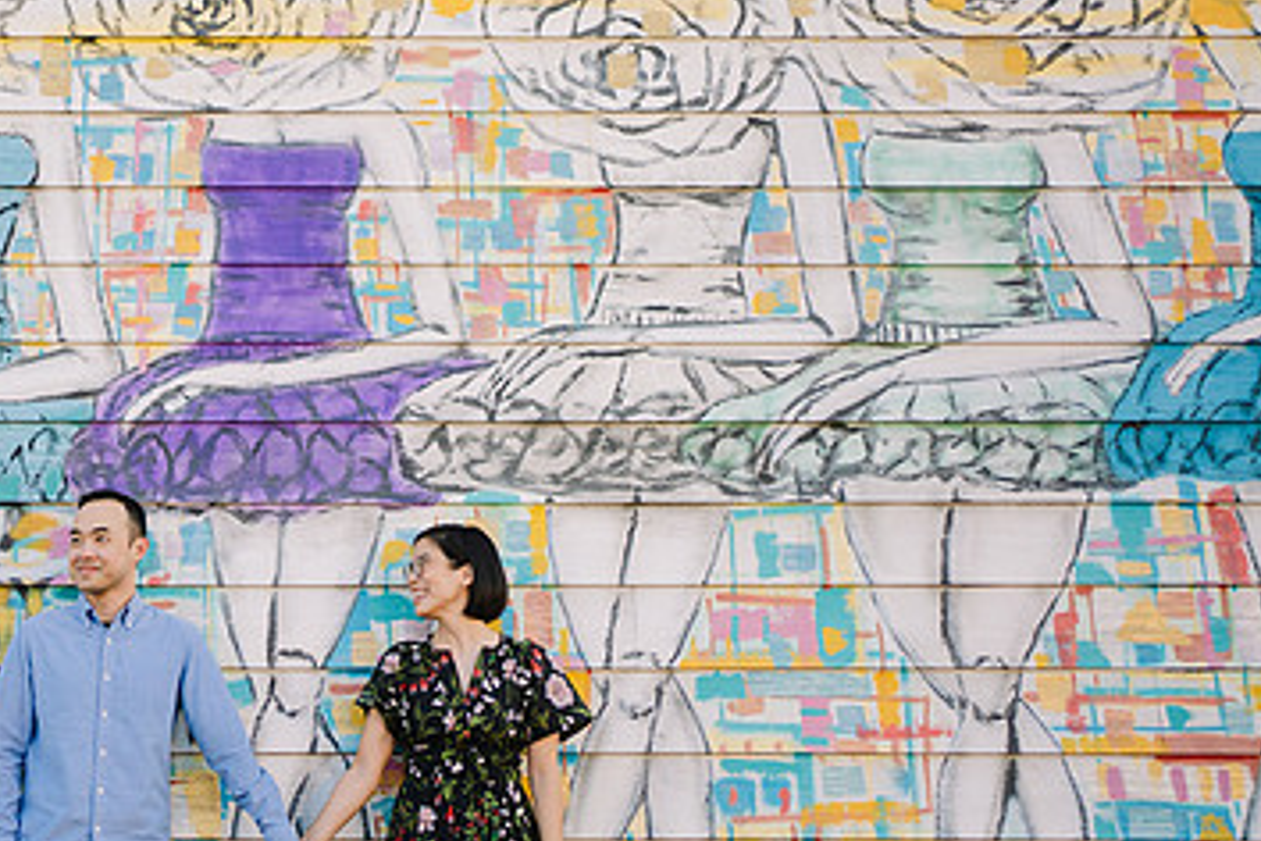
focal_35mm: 58
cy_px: 401
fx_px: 2031
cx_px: 256
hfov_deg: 33.5
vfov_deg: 23.4
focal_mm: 35
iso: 200
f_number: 1.8
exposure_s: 1/1250
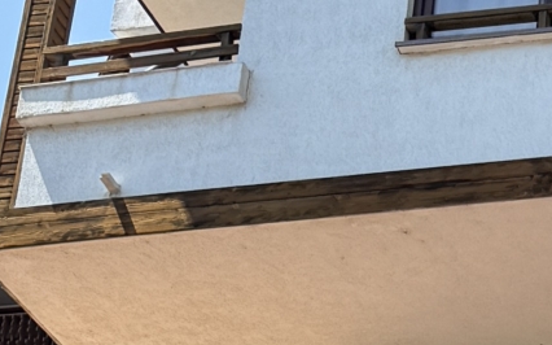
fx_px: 2301
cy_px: 776
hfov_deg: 12.6
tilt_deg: +22.4
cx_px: 958
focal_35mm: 153
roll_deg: -1.0
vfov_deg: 8.0
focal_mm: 6.76
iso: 80
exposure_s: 1/2110
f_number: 1.78
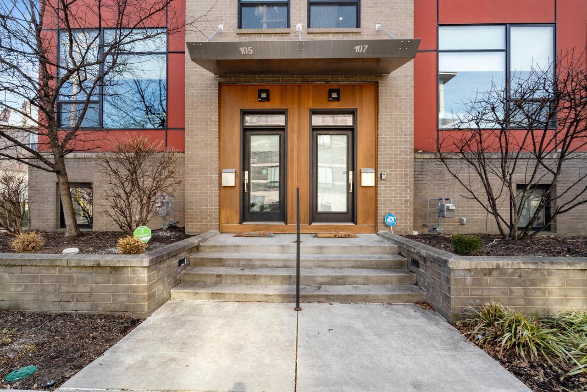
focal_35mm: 16
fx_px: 261
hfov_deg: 96.7
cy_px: 196
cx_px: 294
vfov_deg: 73.8
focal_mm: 16
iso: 800
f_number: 10
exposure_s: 1/160
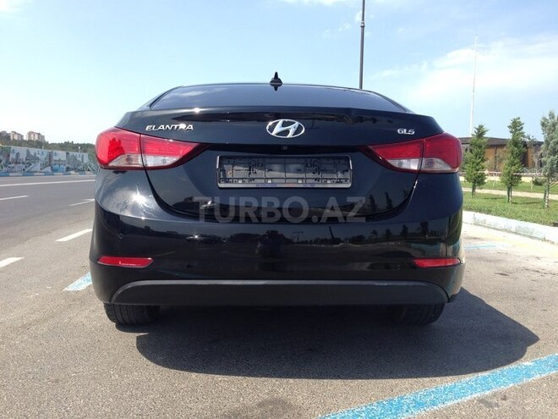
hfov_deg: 55.4
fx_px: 532
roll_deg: -1.5
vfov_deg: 42.9
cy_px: 210
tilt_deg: -4.0
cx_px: 279
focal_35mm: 33
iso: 50
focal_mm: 4.12
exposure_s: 1/919
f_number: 2.4
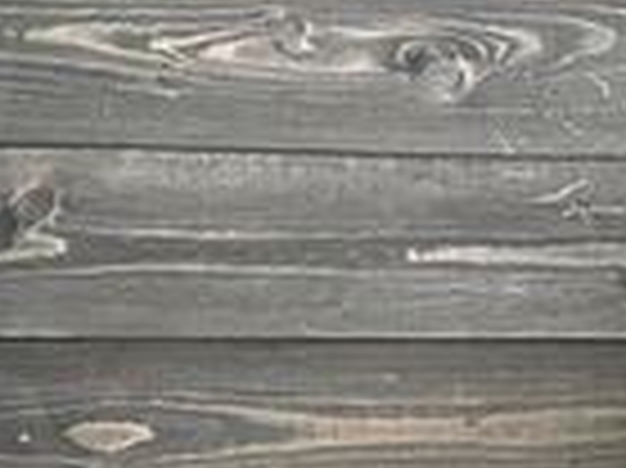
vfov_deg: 12.0
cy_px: 585
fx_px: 2168
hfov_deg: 13.1
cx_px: 1423
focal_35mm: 120
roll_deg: +1.4
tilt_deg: -2.5
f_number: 1.6
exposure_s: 1/50
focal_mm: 4.2
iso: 400
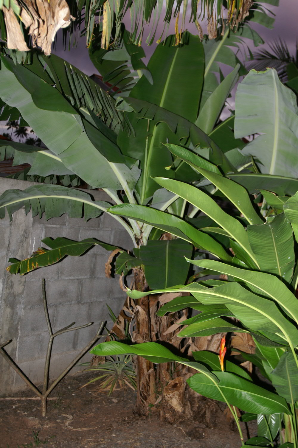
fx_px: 522
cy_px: 224
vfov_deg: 46.4
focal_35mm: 42
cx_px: 149
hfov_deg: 31.8
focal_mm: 28
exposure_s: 1/60
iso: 200
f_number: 4
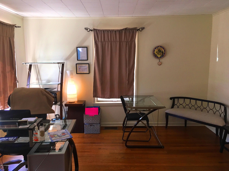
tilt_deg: -9.8
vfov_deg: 48.2
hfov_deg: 61.7
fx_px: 192
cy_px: 86
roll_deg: -0.1
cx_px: 114
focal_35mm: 29
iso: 40
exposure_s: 1/30
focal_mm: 4.15
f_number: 2.2
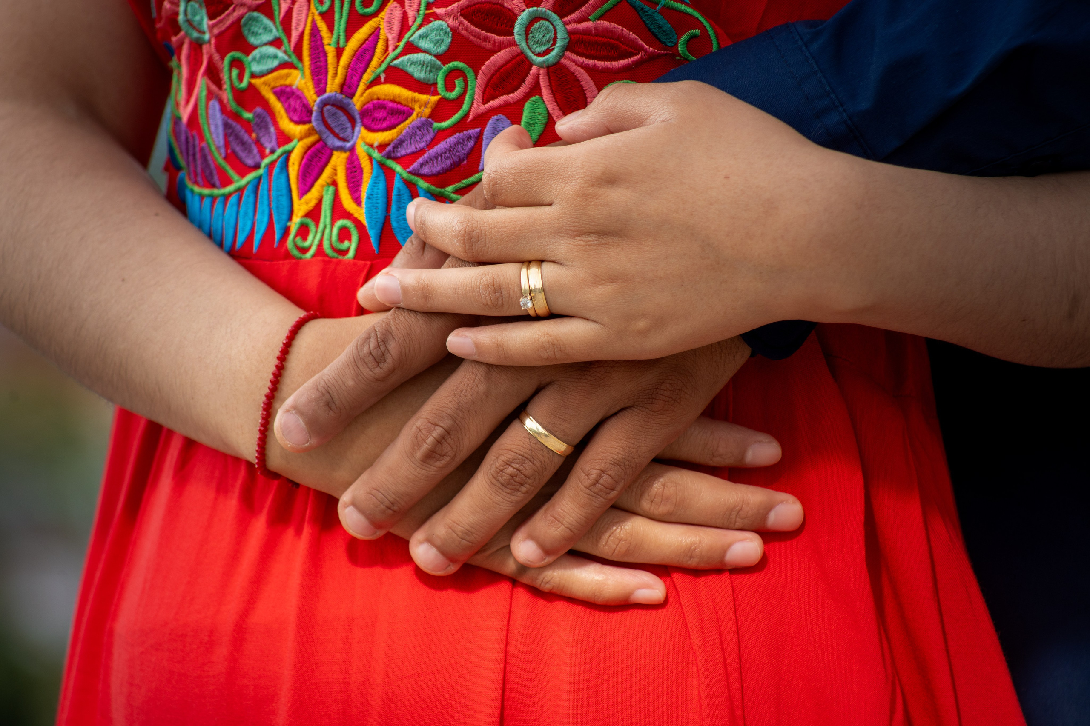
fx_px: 8269
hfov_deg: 7.5
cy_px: 337
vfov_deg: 5.0
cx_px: 535
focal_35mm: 273
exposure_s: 1/400
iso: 400
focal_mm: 255
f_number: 8
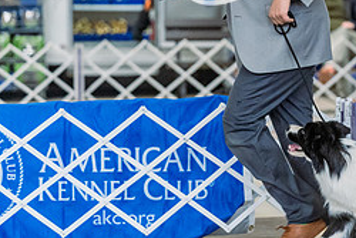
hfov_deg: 6.6
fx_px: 3097
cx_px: 383
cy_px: 31
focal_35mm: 313
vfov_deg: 4.4
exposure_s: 1/400
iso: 6400
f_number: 4
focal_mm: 135
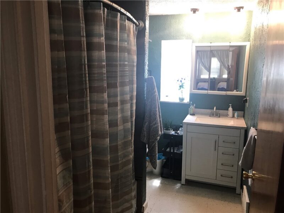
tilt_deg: -8.0
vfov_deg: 49.7
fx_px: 230
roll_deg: -1.1
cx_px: 142
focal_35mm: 28
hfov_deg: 63.4
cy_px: 106
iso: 40
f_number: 1.8
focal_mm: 3.99
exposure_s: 1/20
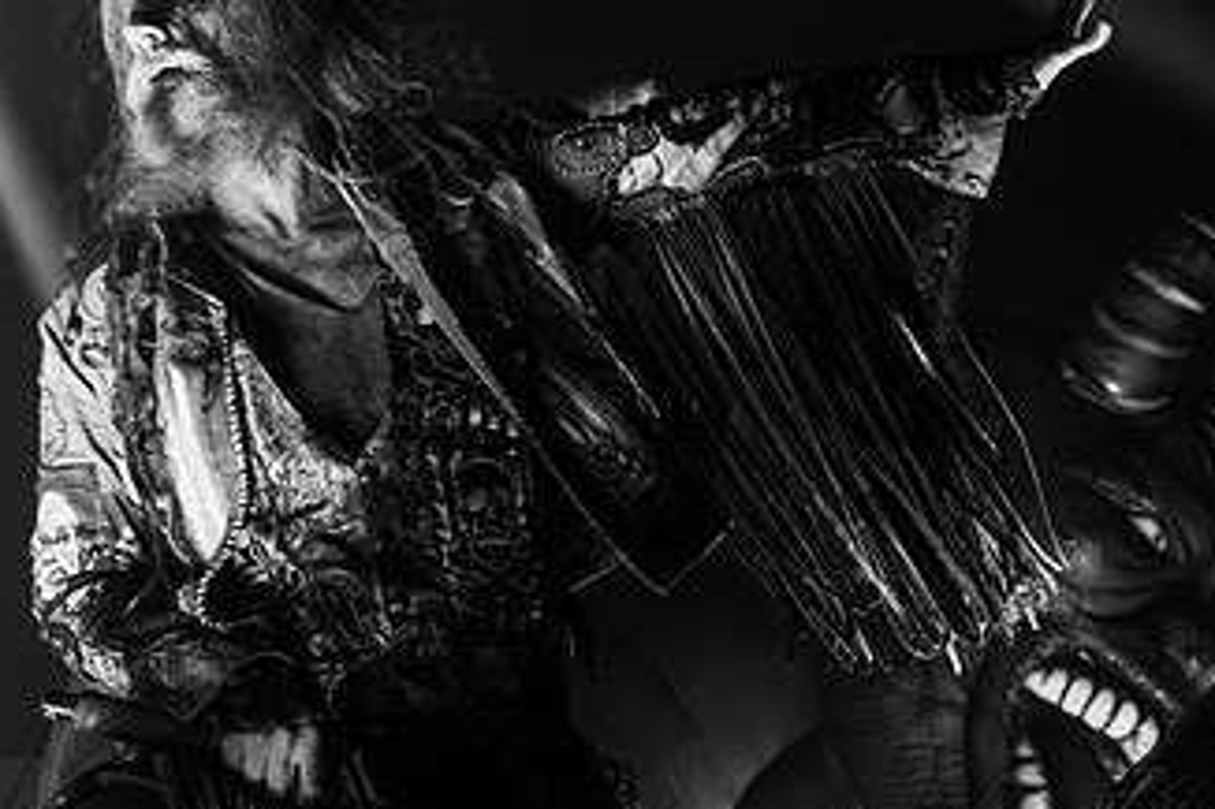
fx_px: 3508
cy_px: 409
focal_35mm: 104
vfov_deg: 13.2
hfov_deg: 19.5
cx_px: 891
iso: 3200
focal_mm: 55
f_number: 4
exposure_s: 1/500
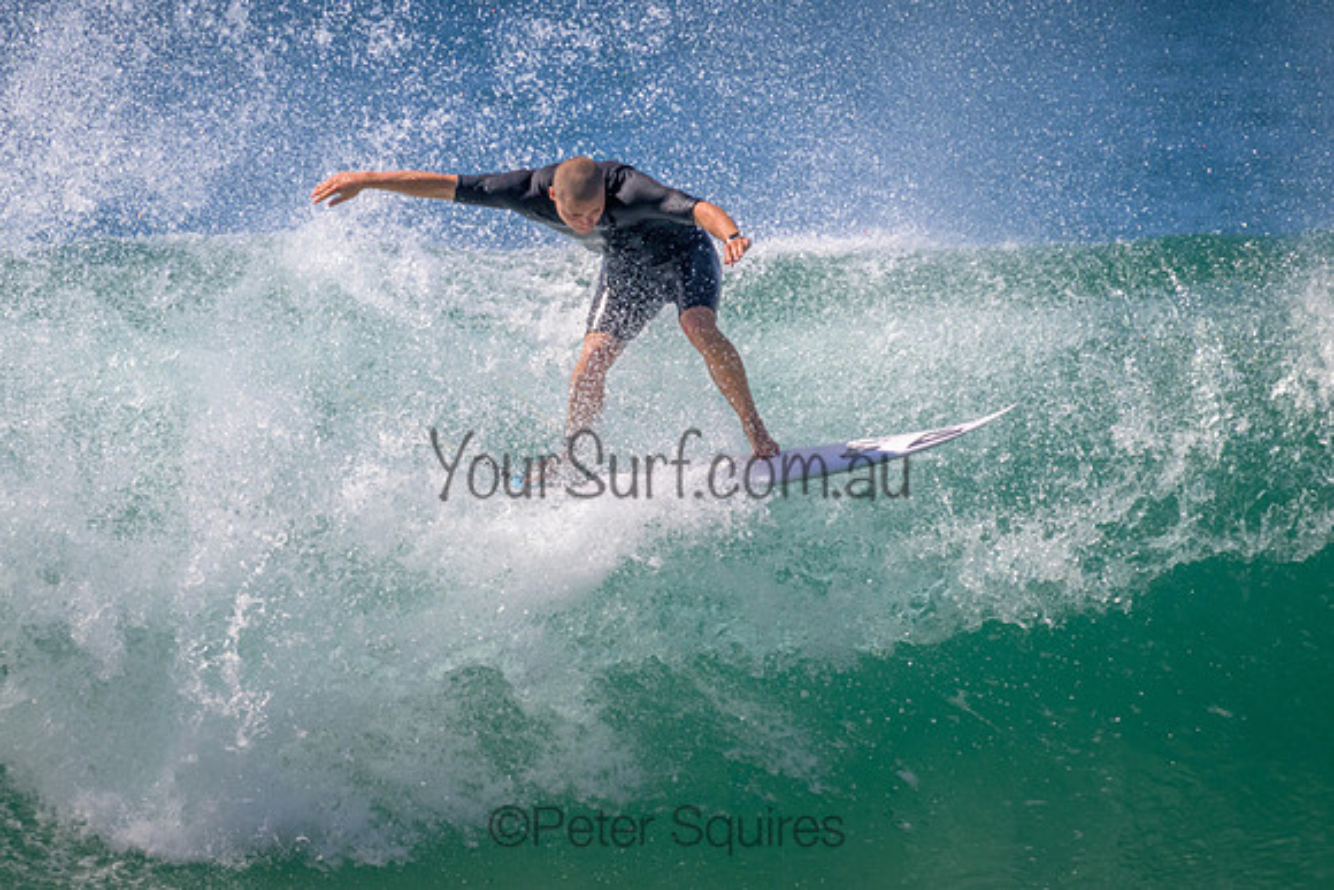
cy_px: 383
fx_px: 33784
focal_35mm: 912
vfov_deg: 1.5
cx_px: 574
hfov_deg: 2.3
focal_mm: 800
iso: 1400
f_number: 11
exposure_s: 1/2000
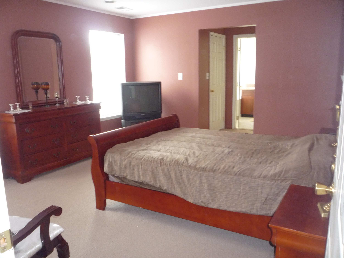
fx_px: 298
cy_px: 129
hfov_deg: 60.0
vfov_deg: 46.8
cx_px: 172
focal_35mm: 30
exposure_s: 1/8
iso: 320
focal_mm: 5.2
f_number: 3.3
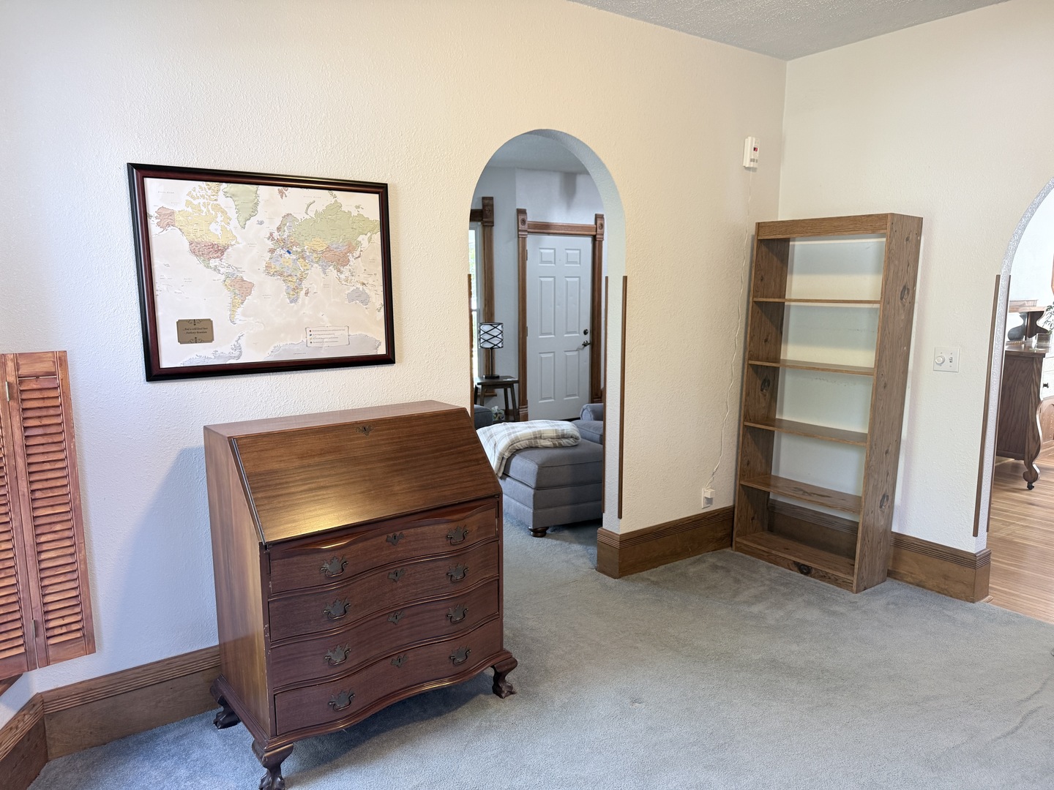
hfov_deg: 71.6
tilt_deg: -8.3
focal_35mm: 24
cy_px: 395
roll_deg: +0.6
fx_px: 731
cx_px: 527
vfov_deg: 56.8
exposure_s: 1/60
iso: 200
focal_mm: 6.76
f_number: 1.78
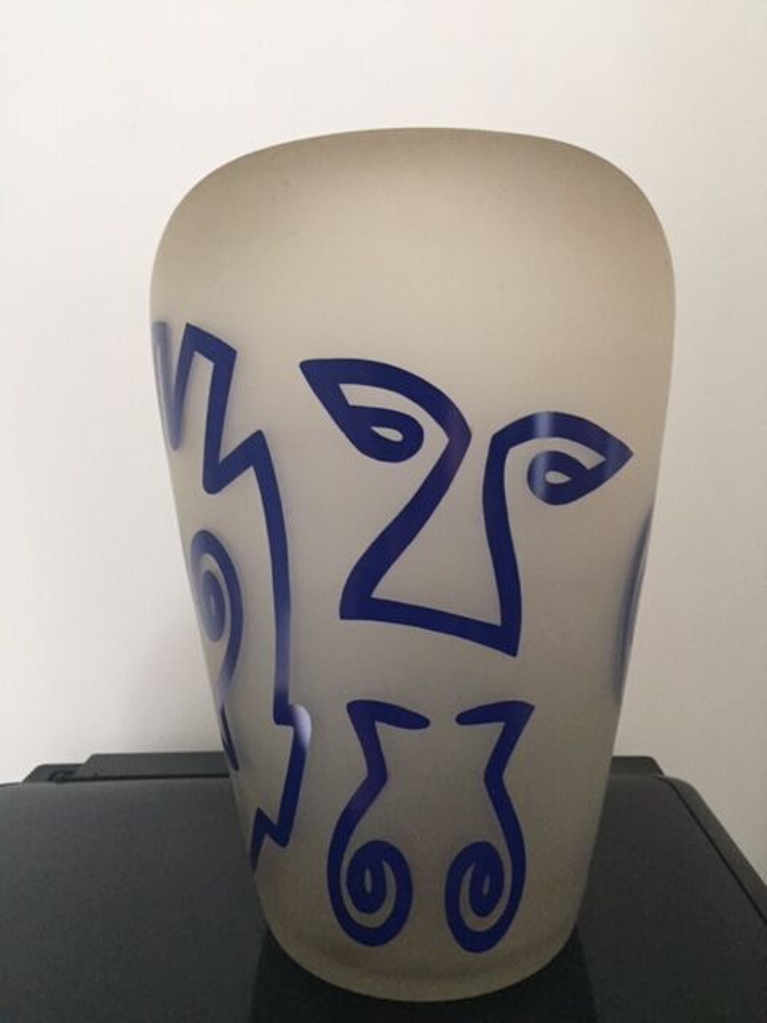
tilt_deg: -5.8
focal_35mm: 29
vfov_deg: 61.7
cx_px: 384
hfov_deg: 48.2
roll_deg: -0.6
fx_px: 857
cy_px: 512
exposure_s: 1/17
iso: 250
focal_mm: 4.15
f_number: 2.2
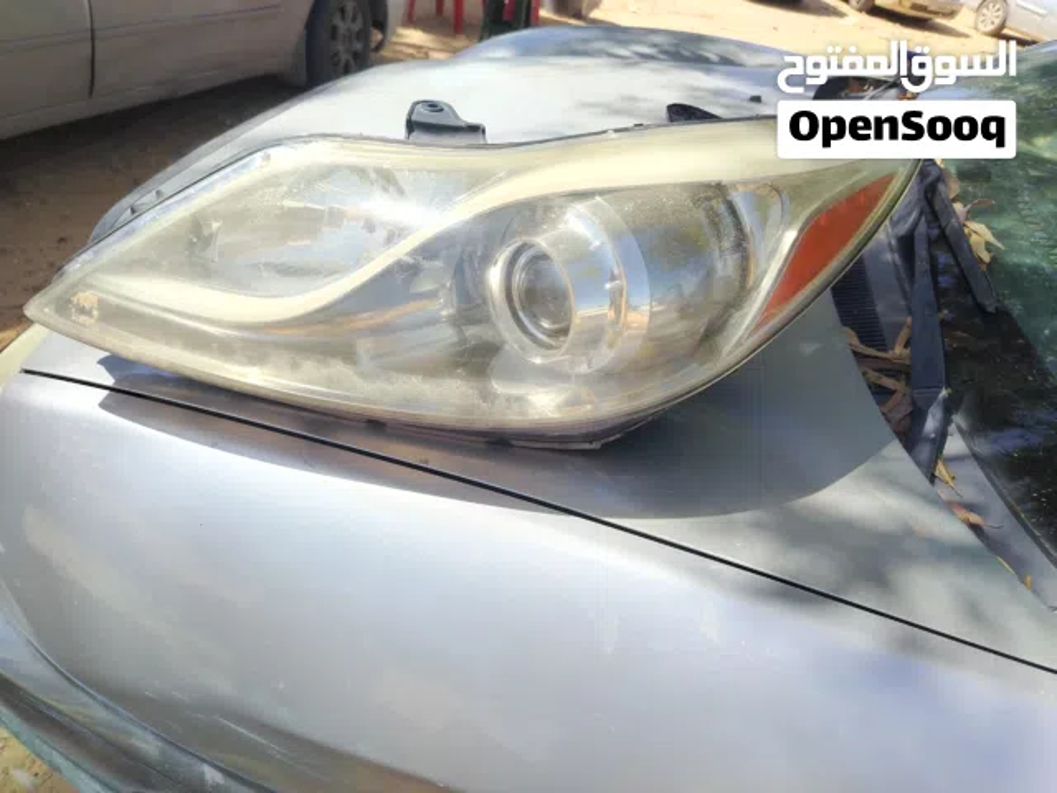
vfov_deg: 56.8
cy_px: 396
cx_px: 528
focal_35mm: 24
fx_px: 733
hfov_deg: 71.6
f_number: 1.75
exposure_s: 1/764
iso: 100
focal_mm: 5.25
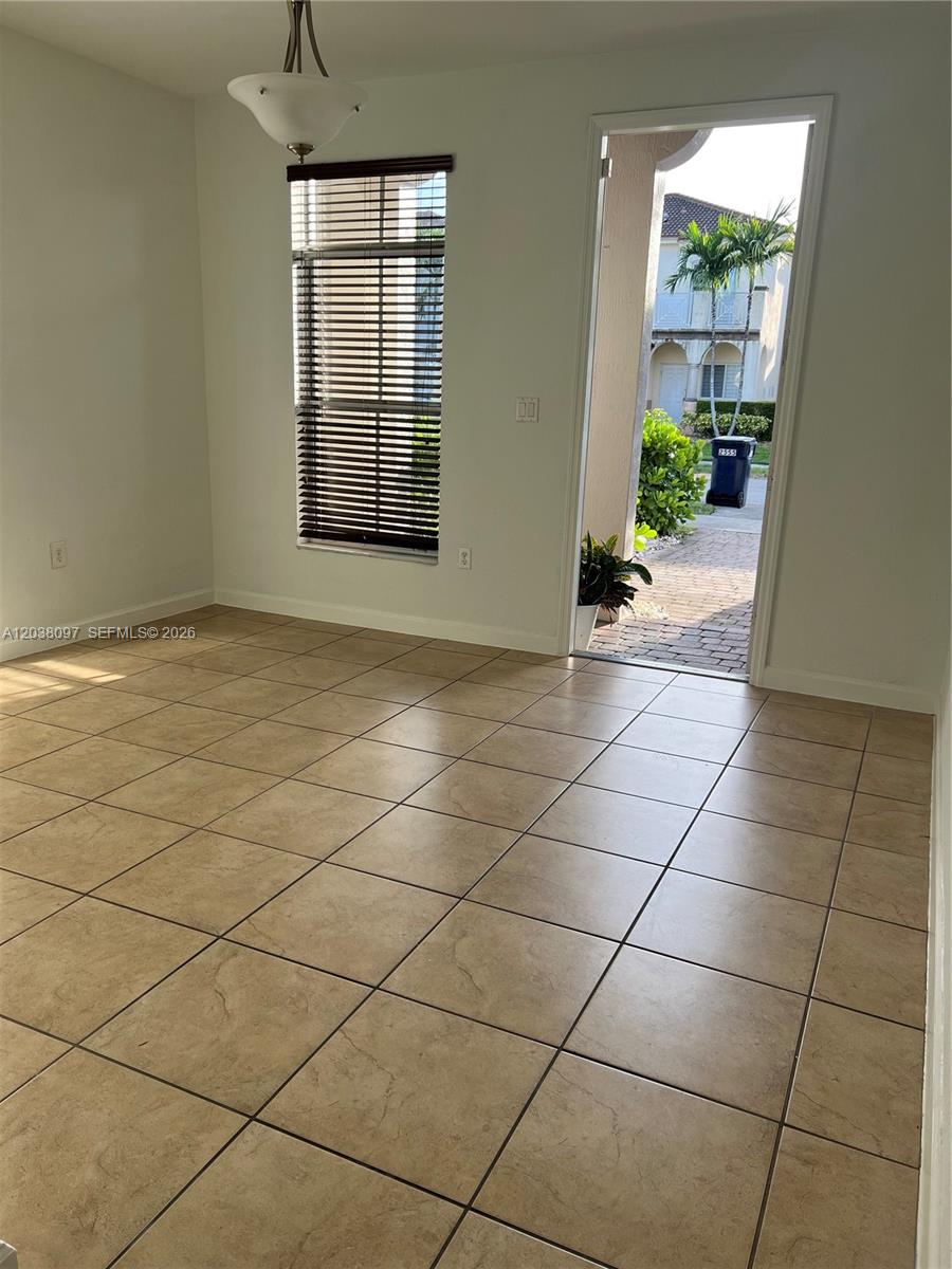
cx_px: 476
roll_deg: -1.5
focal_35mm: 26
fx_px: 953
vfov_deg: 67.3
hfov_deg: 53.1
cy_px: 634
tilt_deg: -14.2
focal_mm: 5.7
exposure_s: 1/497
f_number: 1.5
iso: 50
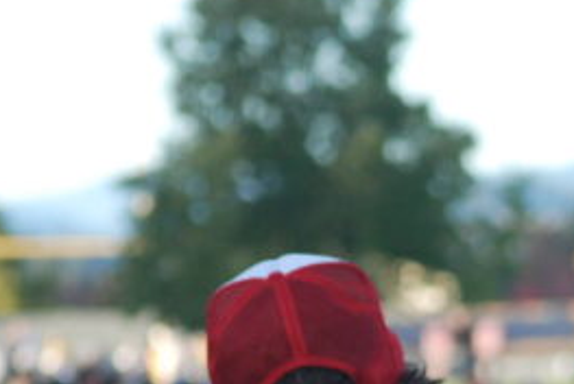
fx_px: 9130
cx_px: 705
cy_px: 592
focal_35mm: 572
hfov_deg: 3.6
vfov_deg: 2.4
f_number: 4.5
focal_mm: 98
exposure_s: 1/320
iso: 400
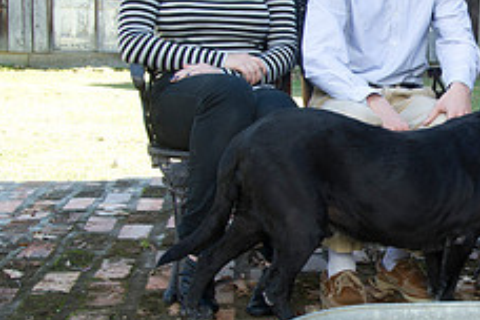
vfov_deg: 22.3
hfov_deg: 30.1
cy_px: 149
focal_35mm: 61
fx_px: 813
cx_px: 503
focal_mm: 24
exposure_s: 1/100
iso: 400
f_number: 7.1
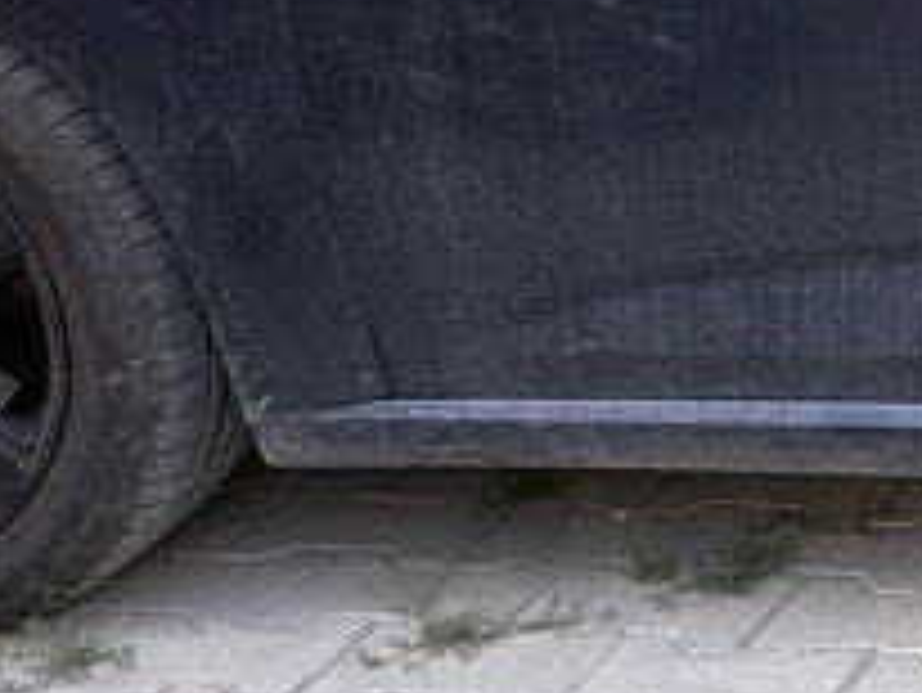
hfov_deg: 13.2
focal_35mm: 127
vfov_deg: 11.1
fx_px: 3385
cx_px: 1902
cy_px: -436
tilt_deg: -11.3
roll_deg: +1.9
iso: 32
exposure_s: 1/132
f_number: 1.6
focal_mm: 5.96
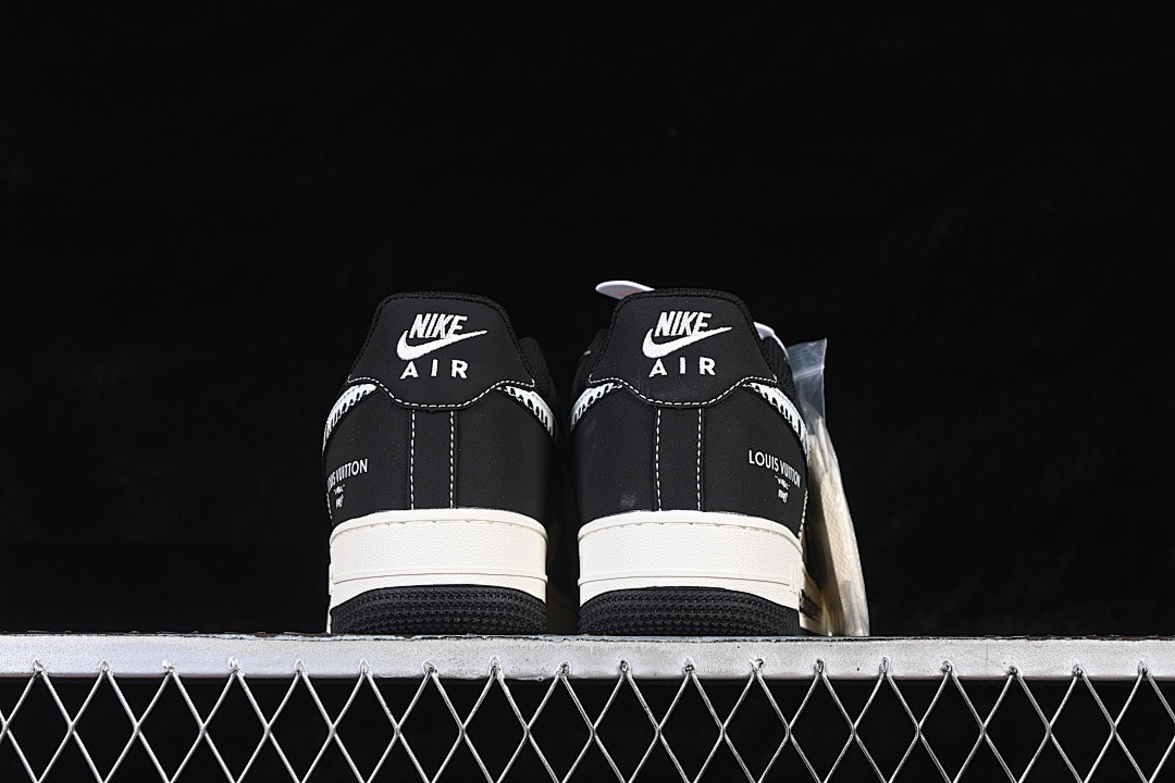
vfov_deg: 18.2
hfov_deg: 27.0
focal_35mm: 75
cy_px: 392
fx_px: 2448
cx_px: 588
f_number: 6.3
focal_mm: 50
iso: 160
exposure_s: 1/60
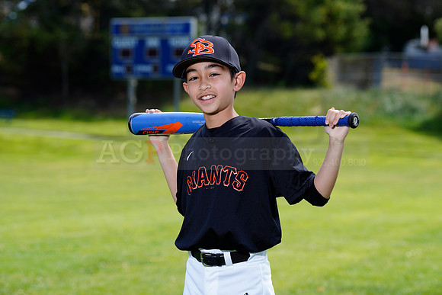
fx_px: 1719
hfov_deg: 14.7
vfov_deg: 9.8
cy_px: 148
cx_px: 221
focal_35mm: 140
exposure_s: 1/250
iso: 100
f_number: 6.3
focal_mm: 140
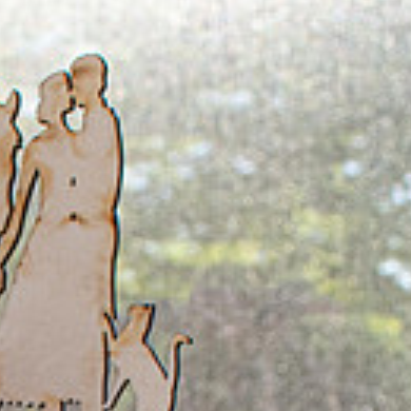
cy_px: 647
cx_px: -125
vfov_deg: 13.0
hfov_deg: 13.3
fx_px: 1693
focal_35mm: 126
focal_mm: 20
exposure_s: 1/125
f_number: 5.6
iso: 800
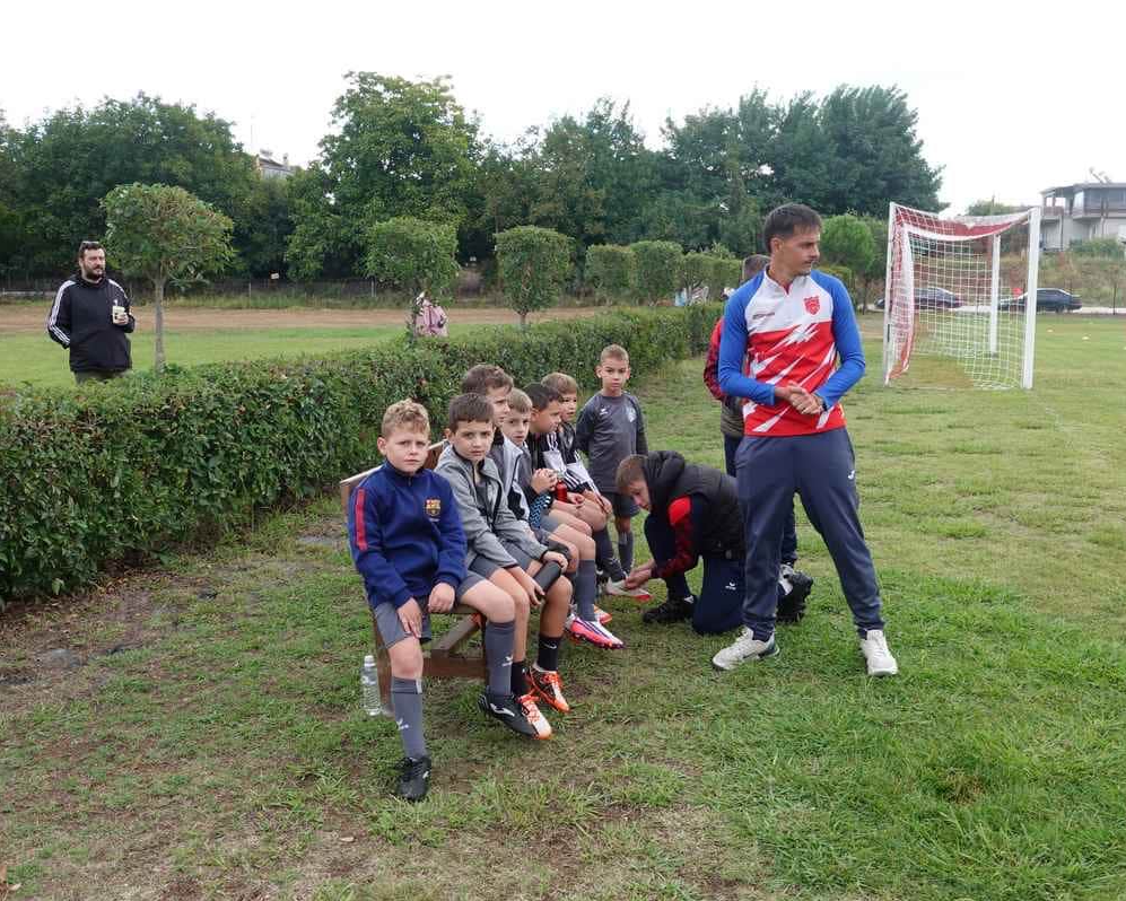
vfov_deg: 42.2
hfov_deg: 51.4
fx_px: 1167
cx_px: 621
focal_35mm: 35
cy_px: 450
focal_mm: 12.15
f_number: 5.6
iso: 320
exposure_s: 1/250
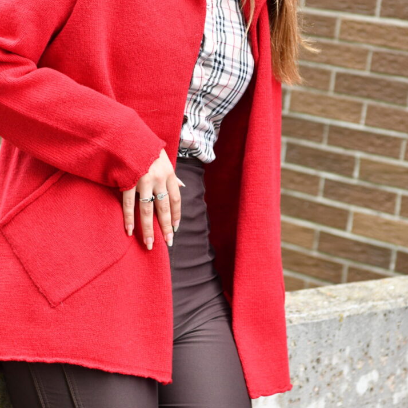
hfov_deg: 14.0
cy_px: 83
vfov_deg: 13.9
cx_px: 195
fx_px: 1667
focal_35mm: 125
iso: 800
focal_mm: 70
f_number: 4.8
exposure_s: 1/90
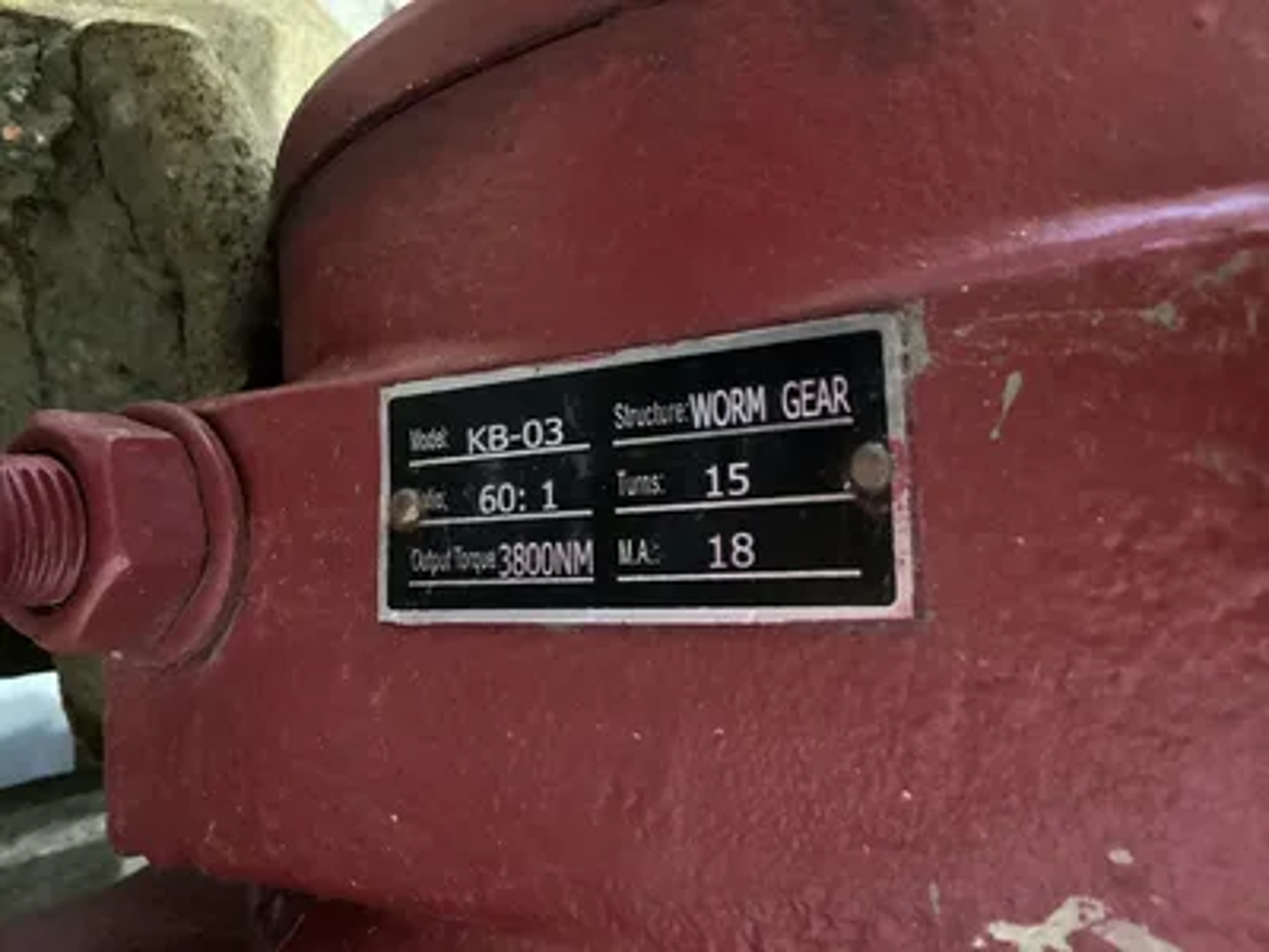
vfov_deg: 45.4
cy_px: 476
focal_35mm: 31
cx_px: 634
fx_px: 1136
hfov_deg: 58.4
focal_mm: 3.3
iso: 800
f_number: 2.4
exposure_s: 1/15
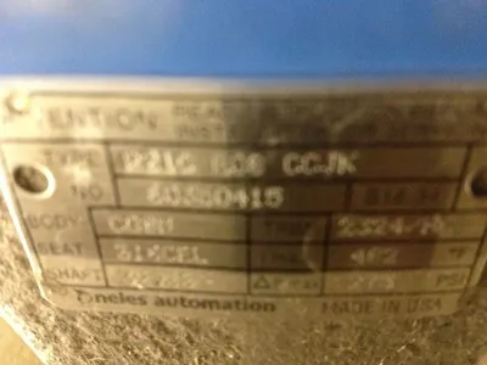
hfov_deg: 52.6
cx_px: 244
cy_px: 182
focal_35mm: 35
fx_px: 492
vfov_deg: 40.7
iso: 800
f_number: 2.4
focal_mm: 4.28
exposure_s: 1/15
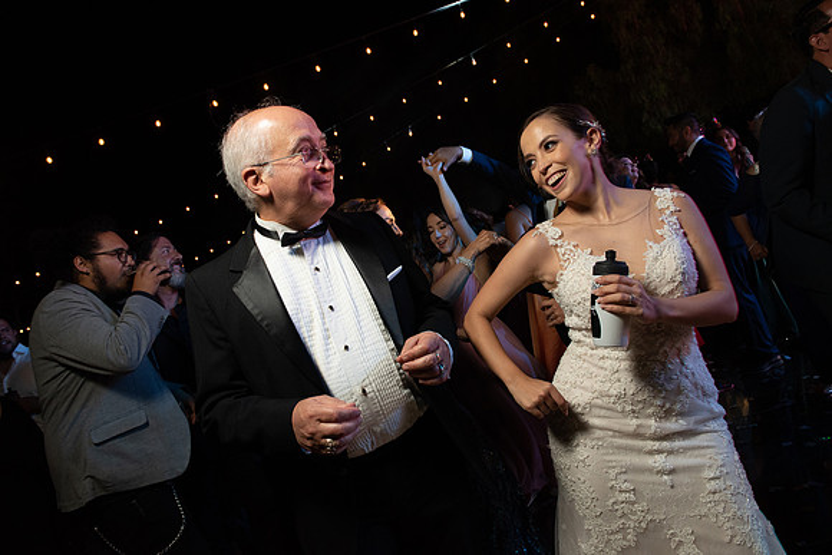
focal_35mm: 24
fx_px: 555
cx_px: 416
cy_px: 278
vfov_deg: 53.2
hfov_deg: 73.7
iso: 2500
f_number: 8
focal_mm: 24
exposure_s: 1/100
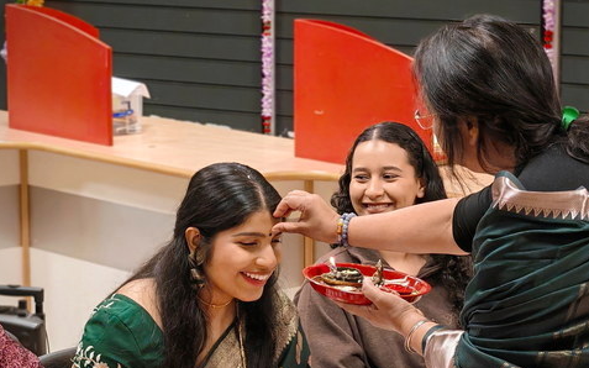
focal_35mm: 96
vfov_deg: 13.6
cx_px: 366
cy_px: 248
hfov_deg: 21.6
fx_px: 1541
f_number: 2.6
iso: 1600
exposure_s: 1/50
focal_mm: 15.38
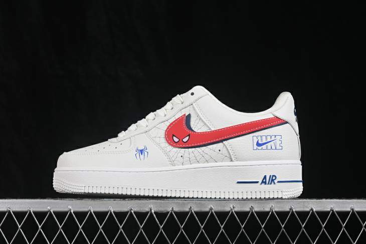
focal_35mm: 75
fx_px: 762
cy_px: 122
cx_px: 183
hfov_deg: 27.0
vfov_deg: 18.2
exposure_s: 1/80
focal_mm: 50
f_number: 8
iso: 160
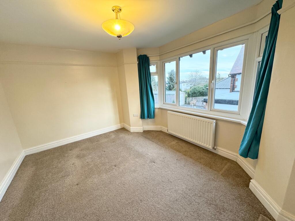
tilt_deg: -11.5
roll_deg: +3.8
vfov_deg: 85.7
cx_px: 148
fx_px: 119
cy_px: 110
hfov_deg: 102.1
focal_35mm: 14
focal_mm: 2.22
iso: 200
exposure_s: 1/100
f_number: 2.2
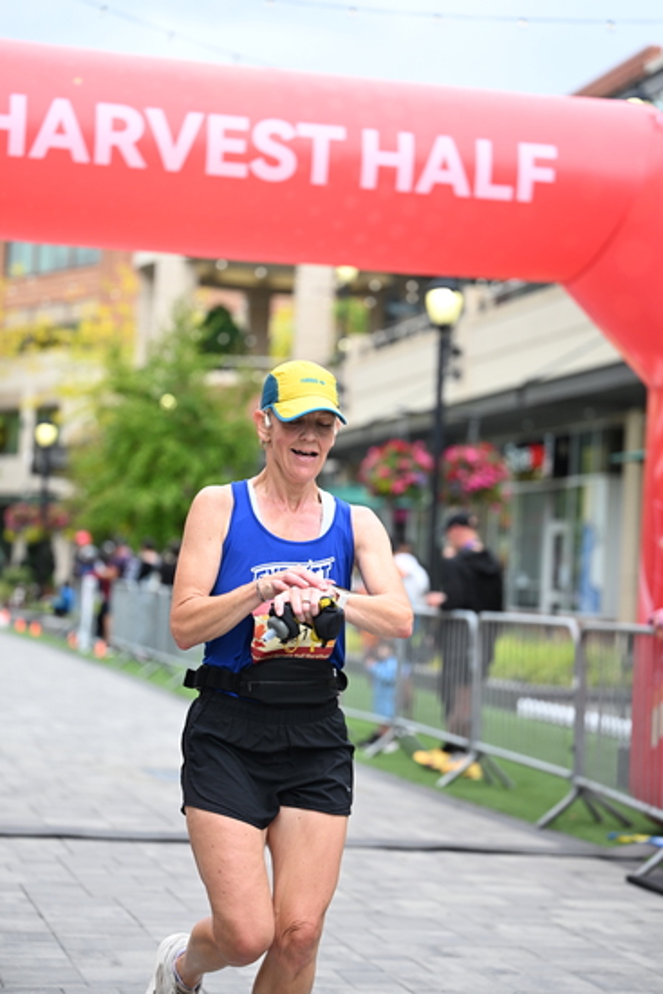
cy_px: 497
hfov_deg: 16.7
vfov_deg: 24.8
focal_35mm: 82
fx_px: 2264
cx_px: 332
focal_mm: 82
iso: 640
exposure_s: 1/1600
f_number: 2.8
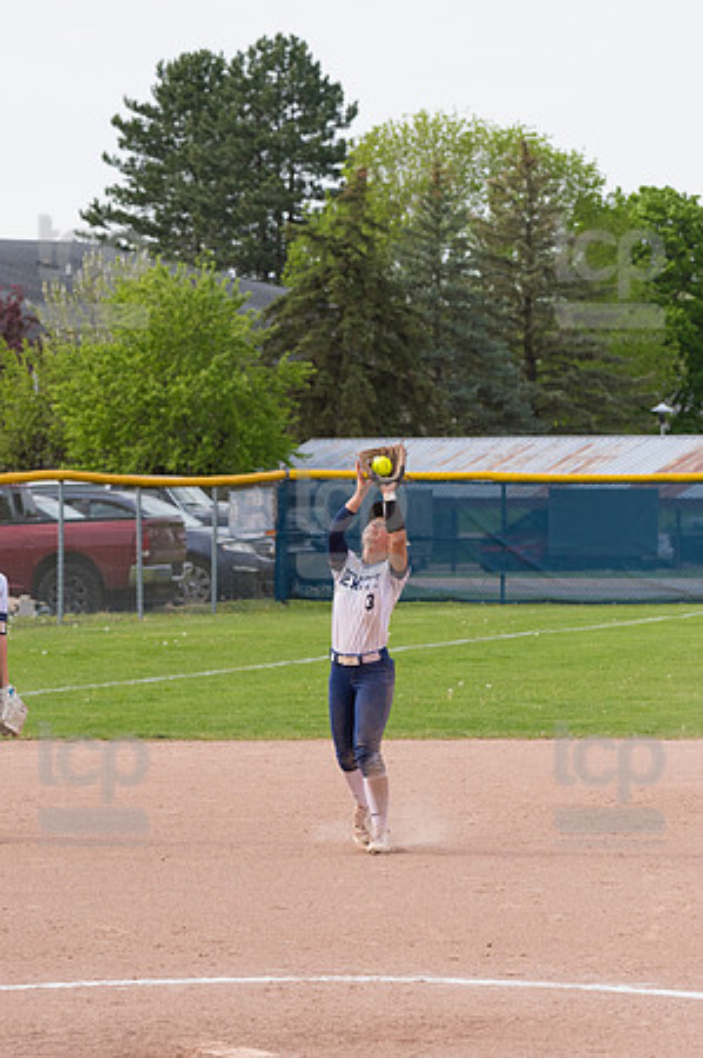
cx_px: 352
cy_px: 529
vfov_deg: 11.2
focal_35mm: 183
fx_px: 5372
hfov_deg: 7.5
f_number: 5.6
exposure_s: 1/1600
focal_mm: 122
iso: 400
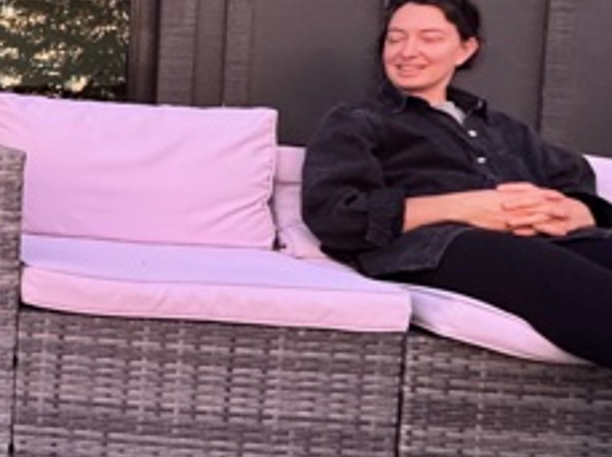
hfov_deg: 29.7
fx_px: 865
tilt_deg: -4.2
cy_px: 160
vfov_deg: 29.4
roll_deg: -2.9
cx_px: -216
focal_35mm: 49
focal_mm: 2.22
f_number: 2.2
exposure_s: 1/99
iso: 320
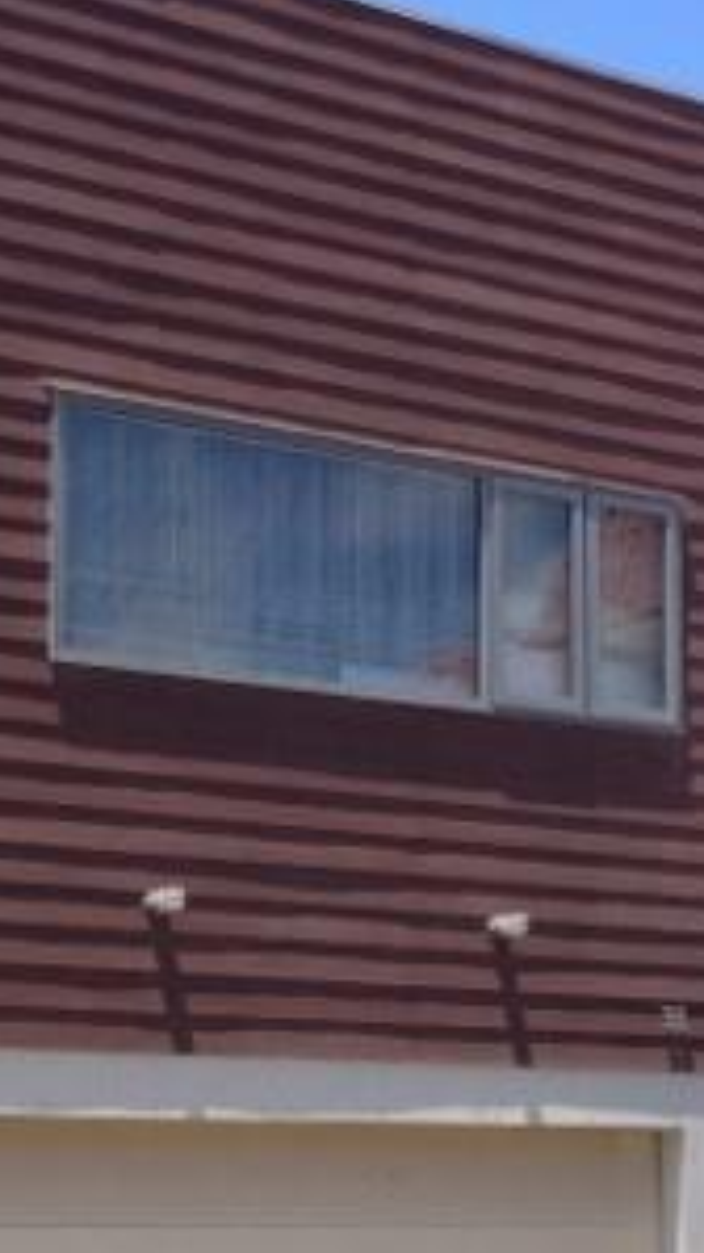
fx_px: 3388
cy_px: 813
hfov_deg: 11.8
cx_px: 595
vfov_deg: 20.9
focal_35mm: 102
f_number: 2.4
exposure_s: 1/1175
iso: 50
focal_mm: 4.28
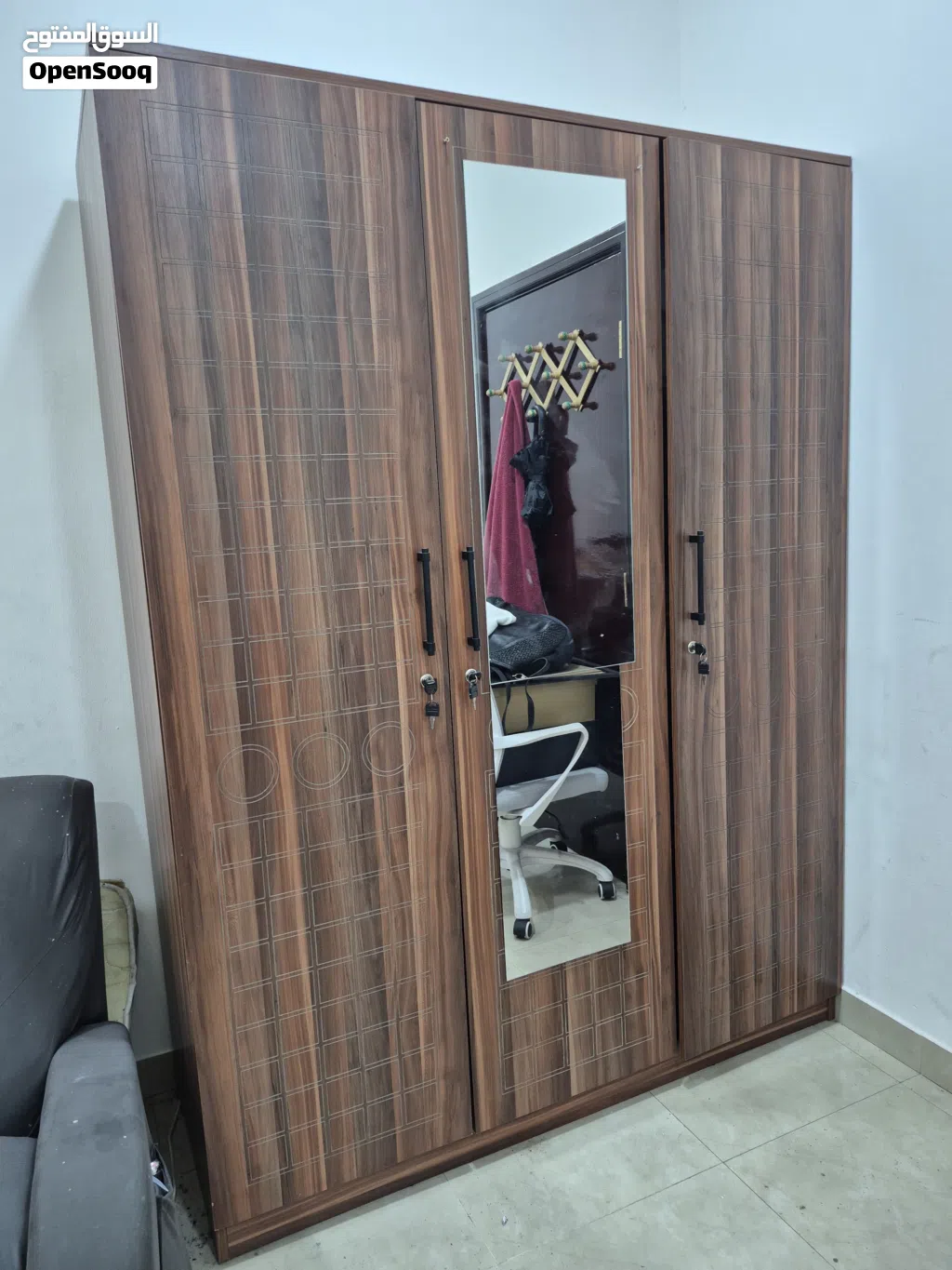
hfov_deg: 58.9
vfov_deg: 73.9
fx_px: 843
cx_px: 476
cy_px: 635
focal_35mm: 23
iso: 320
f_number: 1.8
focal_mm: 5.4
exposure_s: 1/100
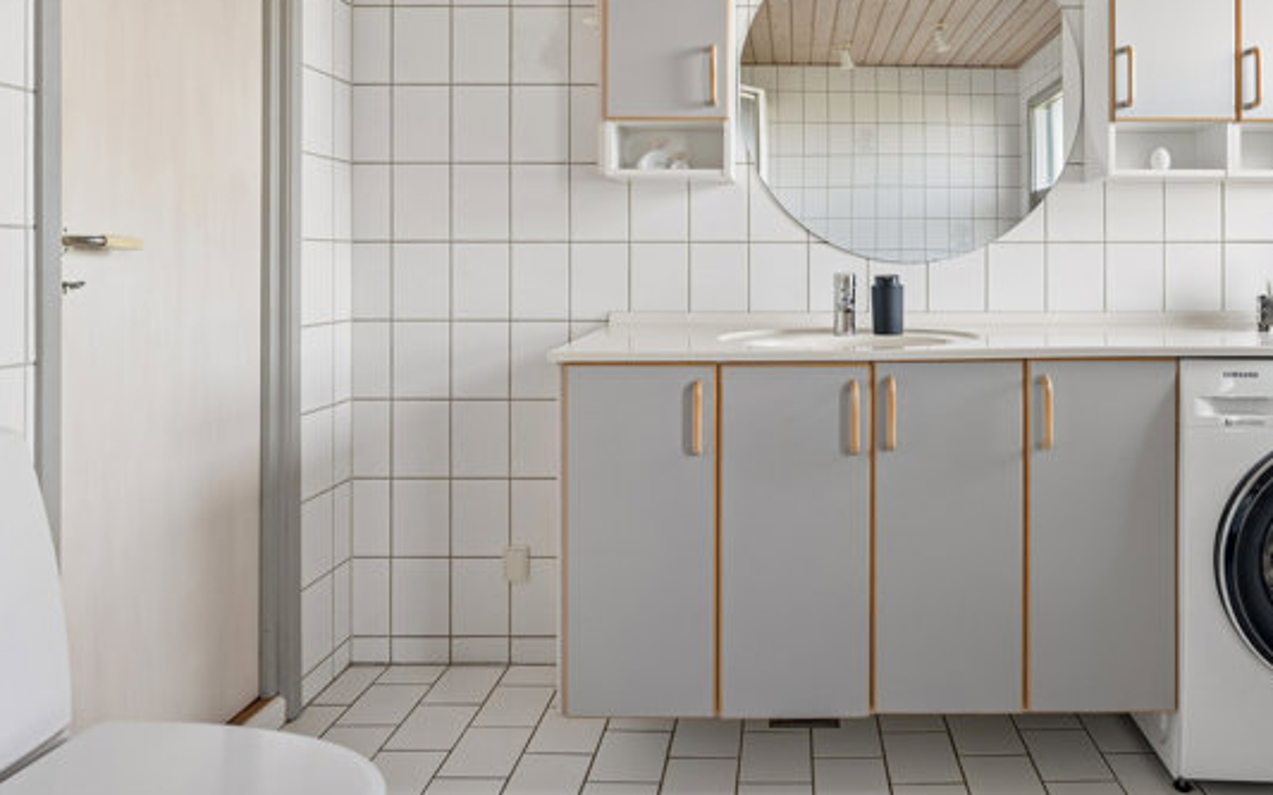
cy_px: 257
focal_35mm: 26
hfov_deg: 69.3
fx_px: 902
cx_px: 793
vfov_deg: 46.7
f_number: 4.5
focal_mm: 17
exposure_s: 1/100
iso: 400
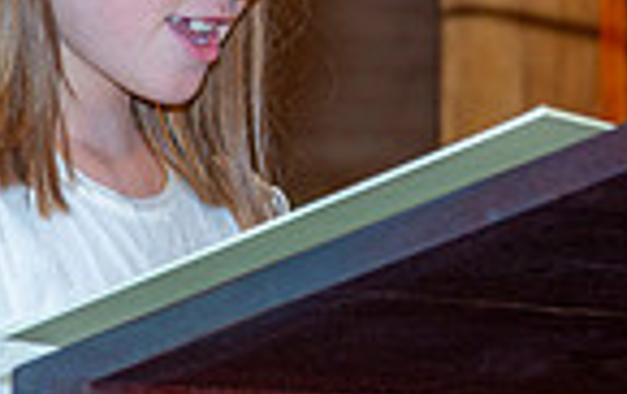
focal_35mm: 346
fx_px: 5919
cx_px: 458
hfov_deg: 6.1
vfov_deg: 3.8
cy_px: 69
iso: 1600
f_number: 5.6
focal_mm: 85
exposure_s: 1/200
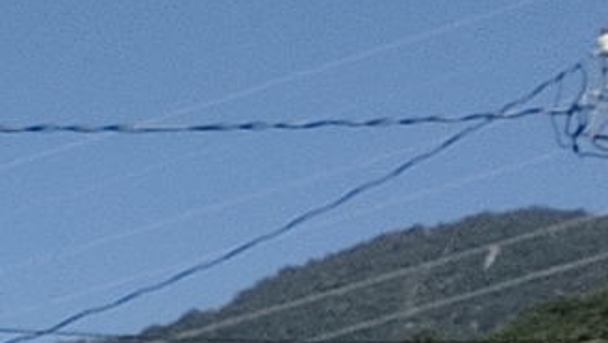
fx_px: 2468
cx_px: -1053
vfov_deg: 6.9
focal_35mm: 153
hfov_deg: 10.8
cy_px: 1125
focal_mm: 3.27
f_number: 2.45
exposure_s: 1/3252
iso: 50
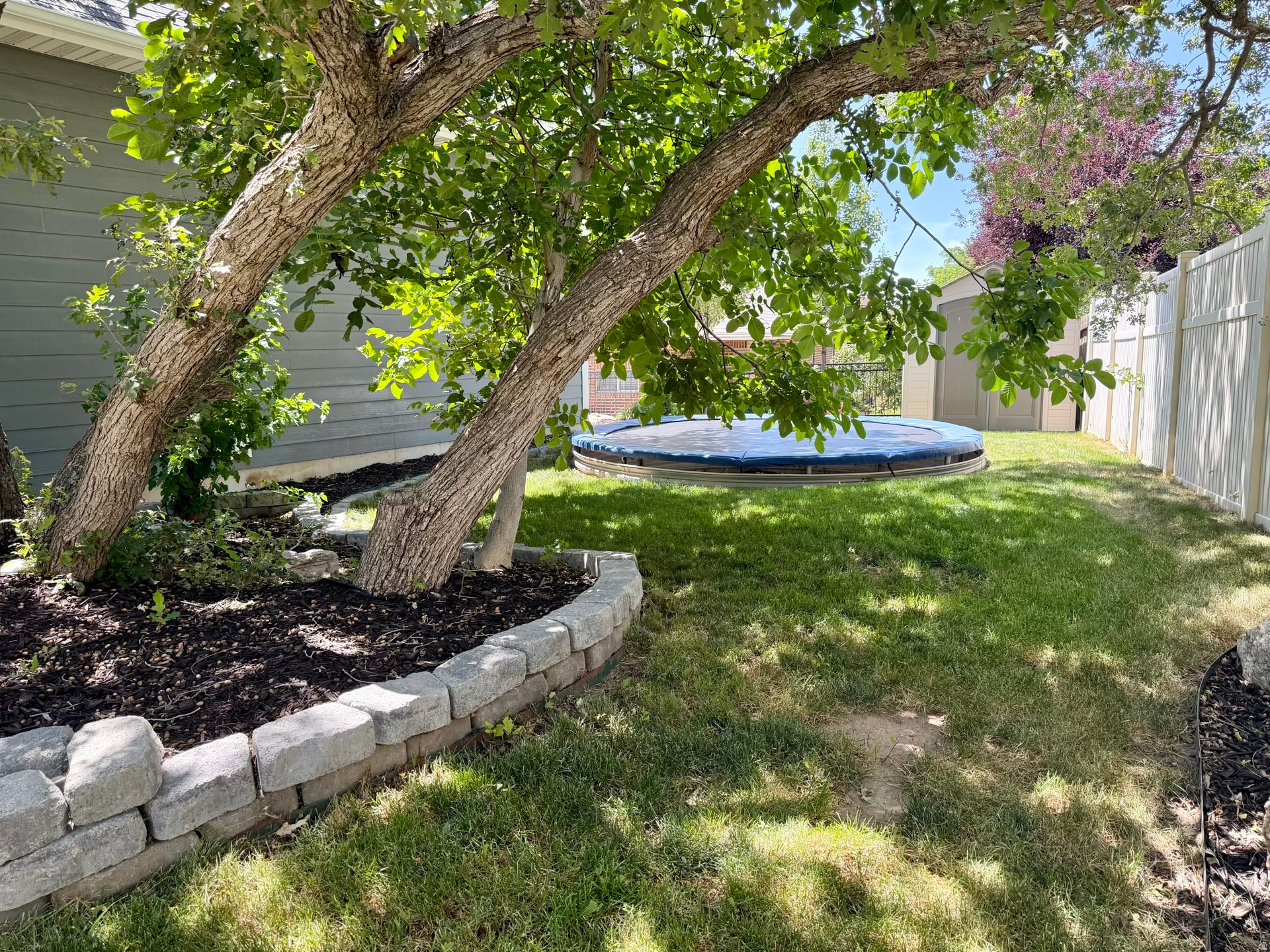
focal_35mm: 24
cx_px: 635
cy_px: 476
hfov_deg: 71.6
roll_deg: +1.5
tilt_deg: -9.1
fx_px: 881
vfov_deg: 56.8
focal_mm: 6.76
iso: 100
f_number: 1.78
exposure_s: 1/467
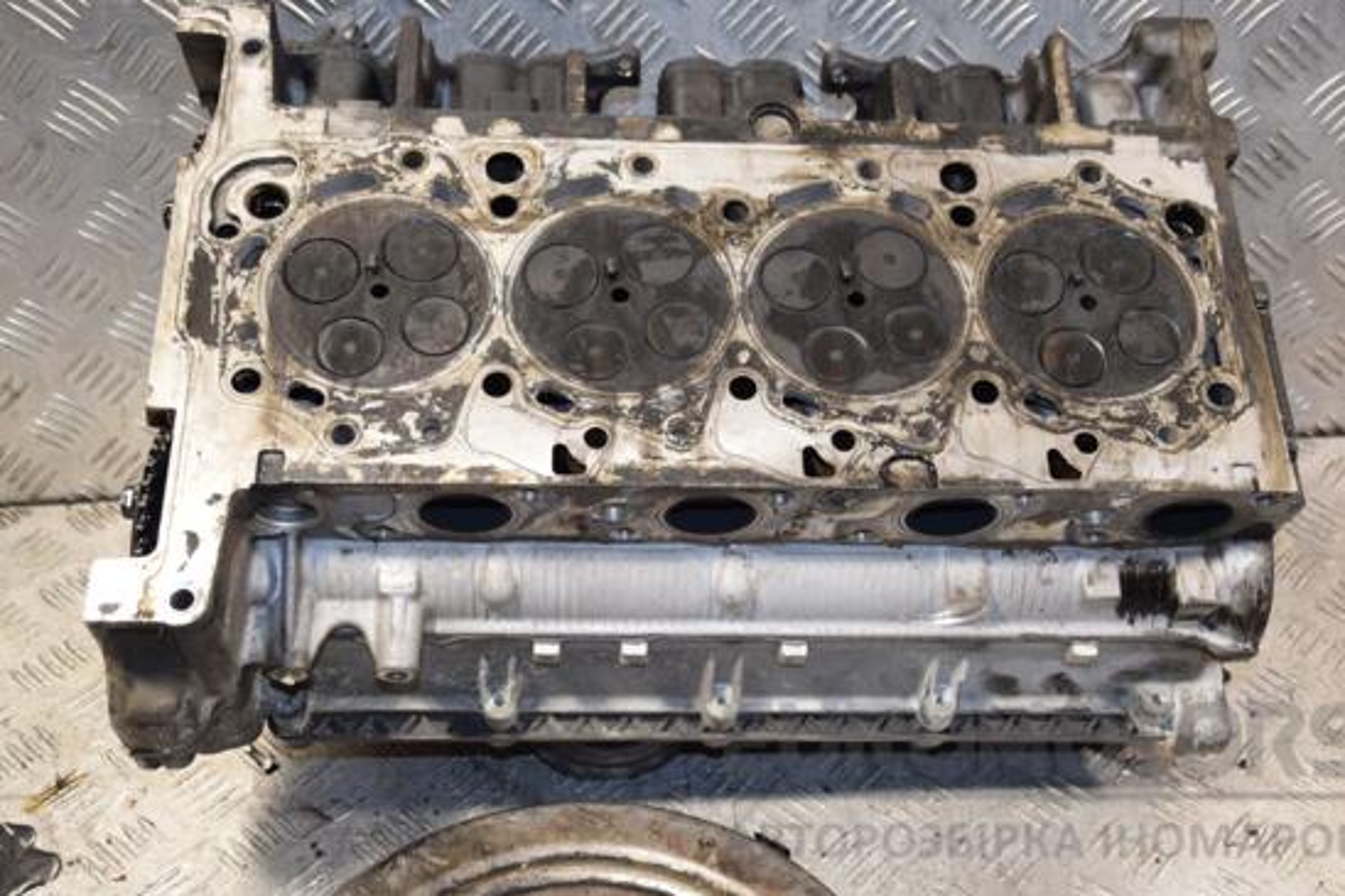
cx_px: 677
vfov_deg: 29.2
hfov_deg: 42.8
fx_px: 1718
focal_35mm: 46
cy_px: 412
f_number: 5
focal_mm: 28
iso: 800
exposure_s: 1/200
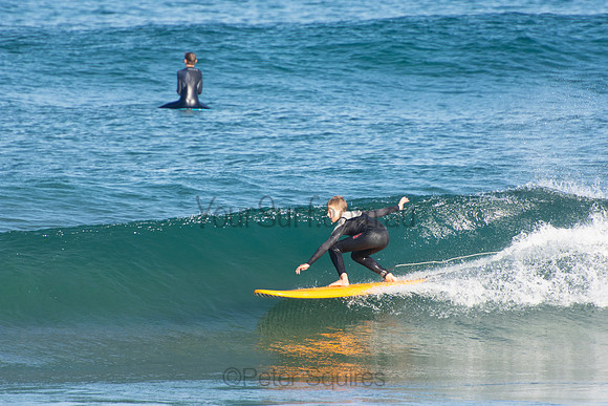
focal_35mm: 600
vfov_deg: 2.3
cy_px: 203
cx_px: 304
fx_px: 10135
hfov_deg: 3.4
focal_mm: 400
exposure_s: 1/1000
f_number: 5.6
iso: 400
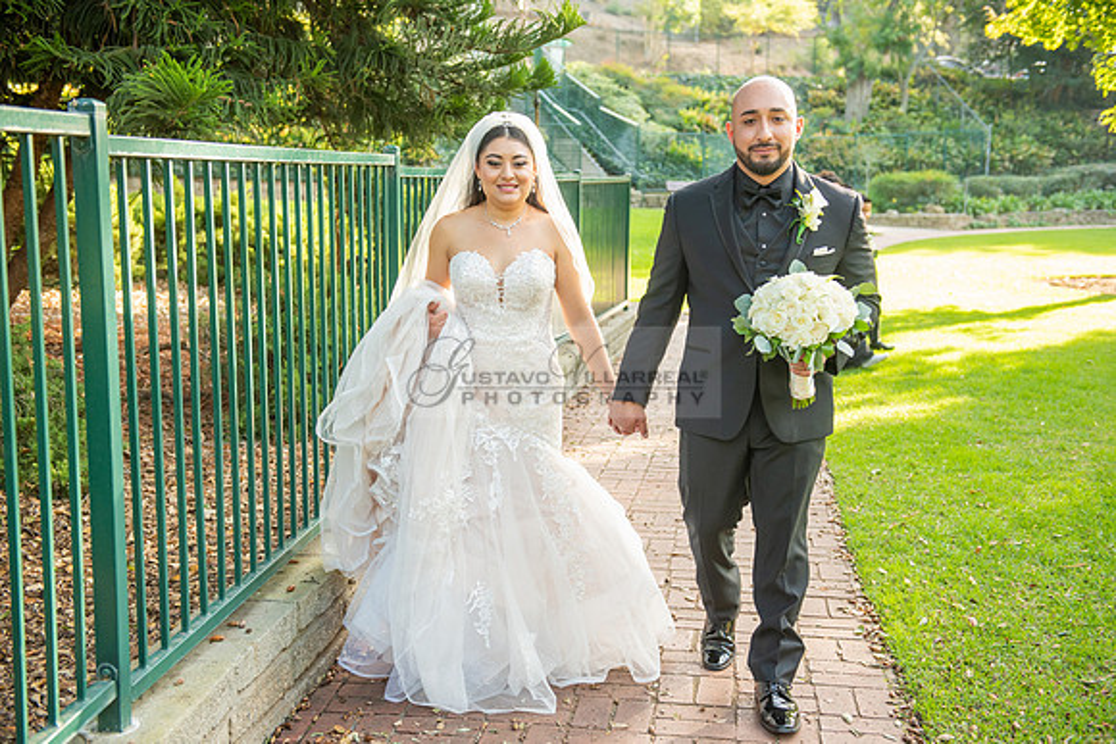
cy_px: 372
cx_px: 558
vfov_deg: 30.5
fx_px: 1364
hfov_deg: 44.5
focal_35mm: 44
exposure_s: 1/200
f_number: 3.5
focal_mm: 44
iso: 320
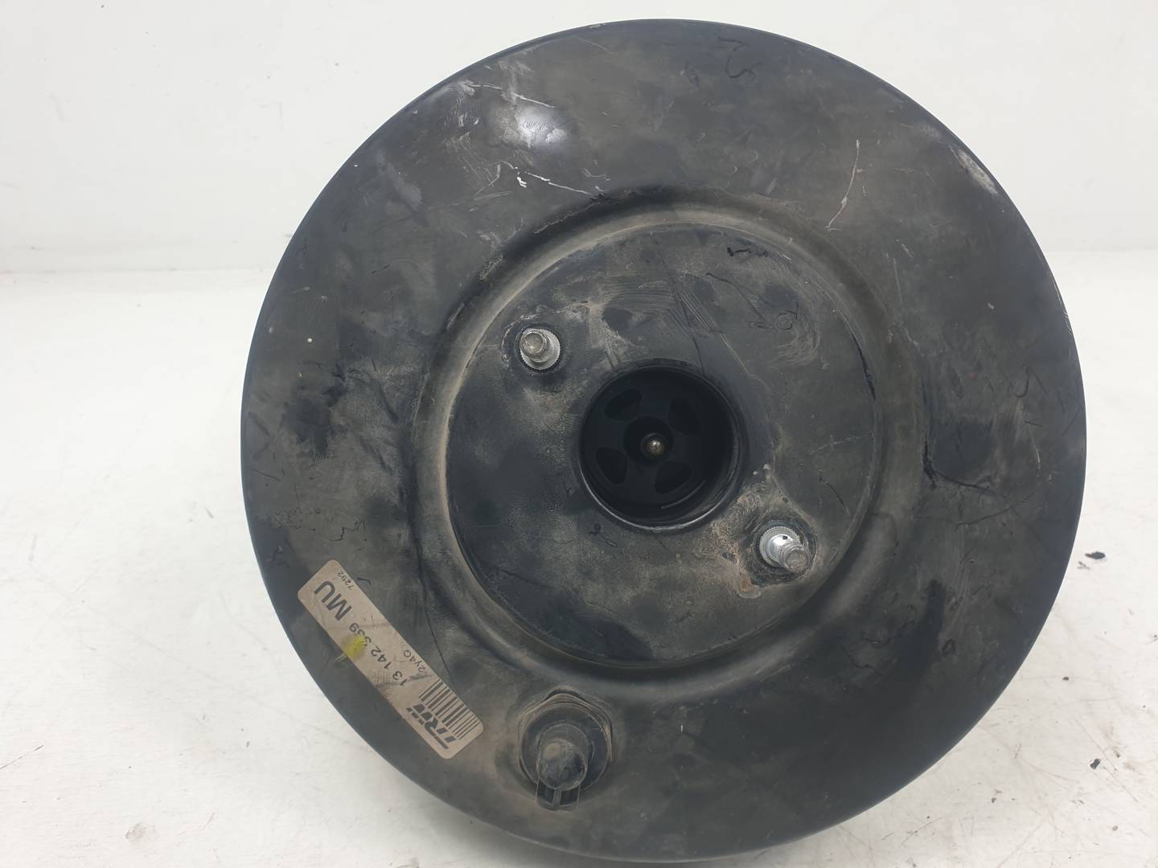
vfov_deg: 53.1
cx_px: 579
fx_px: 870
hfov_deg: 67.3
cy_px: 434
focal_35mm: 26
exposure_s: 1/137
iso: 50
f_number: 2.4
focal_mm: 4.3
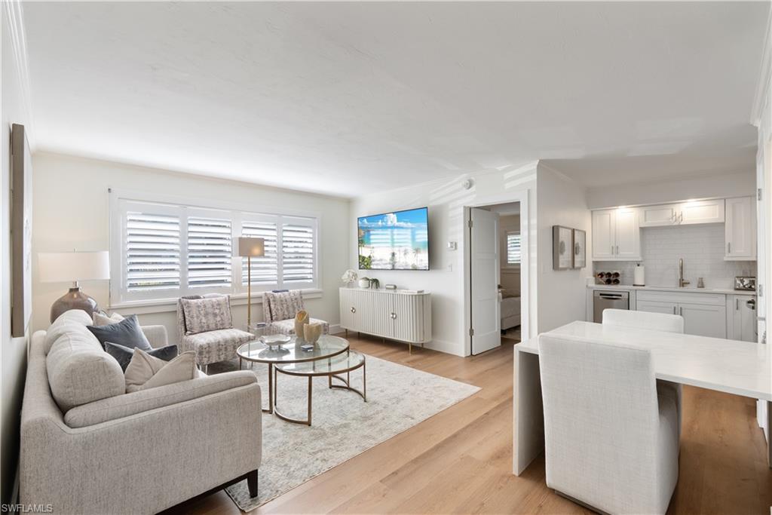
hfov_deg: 96.7
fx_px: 343
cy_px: 258
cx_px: 386
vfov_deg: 73.8
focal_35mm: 16
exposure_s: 1/4
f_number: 9
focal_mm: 16
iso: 100
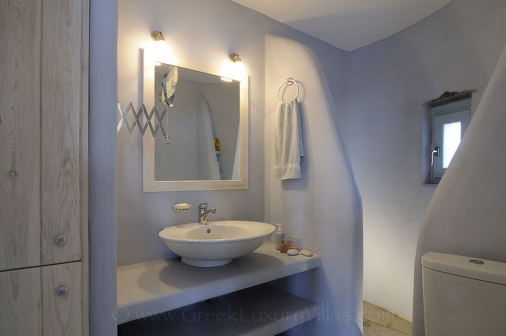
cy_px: 168
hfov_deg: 85.5
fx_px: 274
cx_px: 253
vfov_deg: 63.1
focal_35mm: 20
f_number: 16
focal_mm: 13
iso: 200
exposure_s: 4
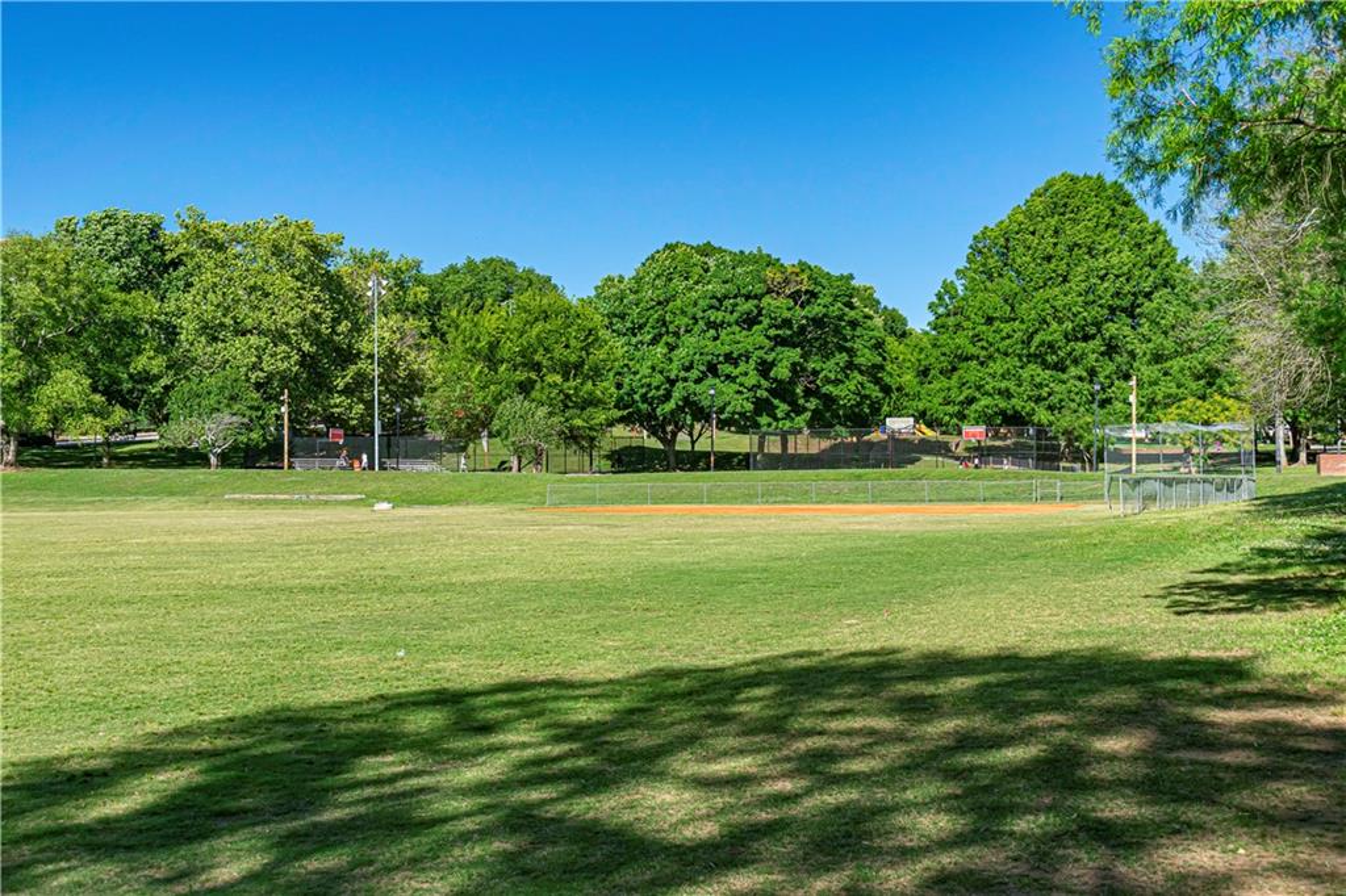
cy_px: 448
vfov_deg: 31.9
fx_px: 1570
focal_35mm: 42
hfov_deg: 46.4
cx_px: 673
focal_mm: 28
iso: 200
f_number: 5.6
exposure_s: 1/800
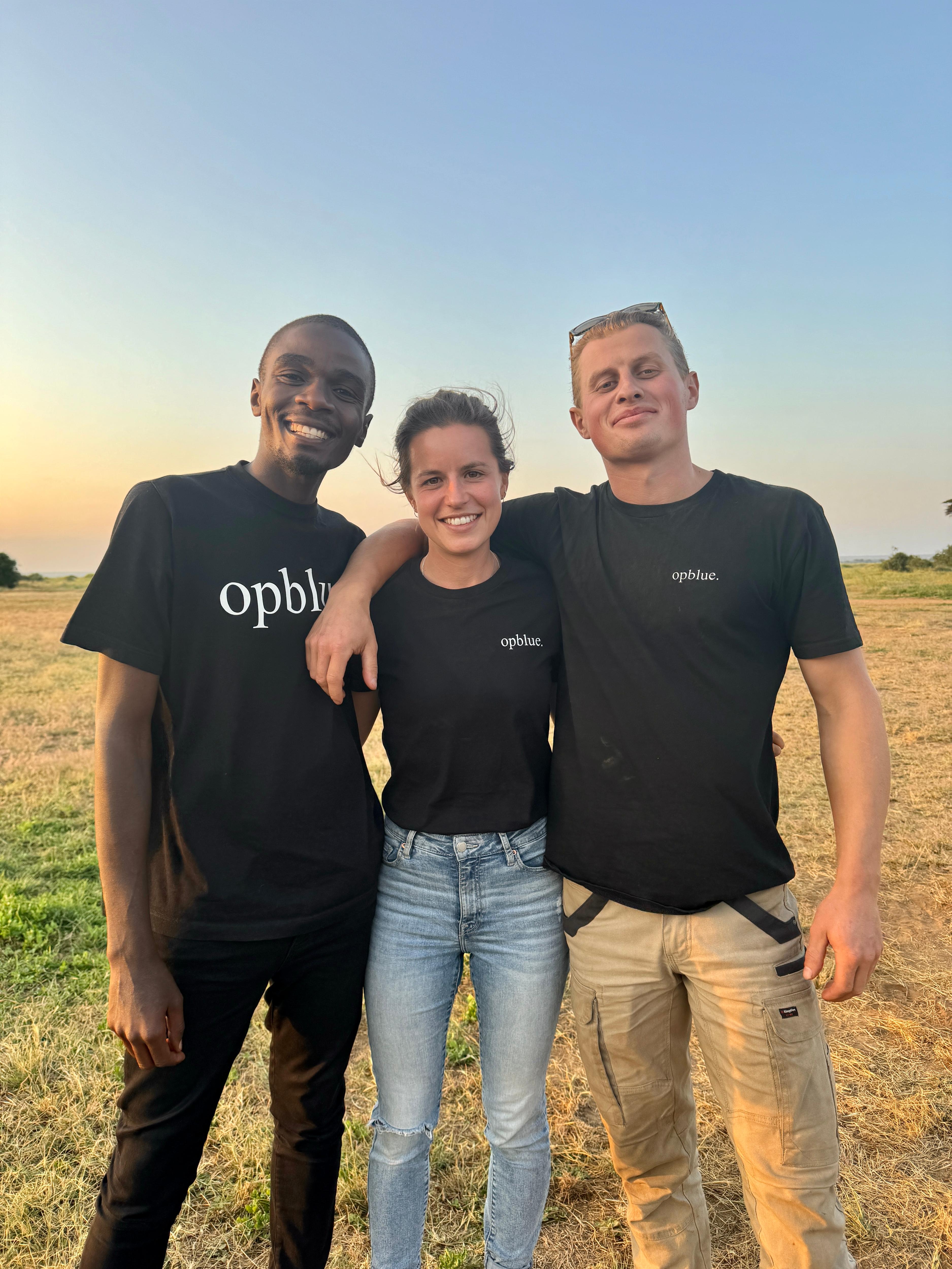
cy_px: 634
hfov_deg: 56.8
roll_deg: +0.0
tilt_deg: -5.1
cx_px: 476
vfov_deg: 71.6
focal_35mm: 24
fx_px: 880
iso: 80
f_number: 1.78
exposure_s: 1/414
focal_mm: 6.76
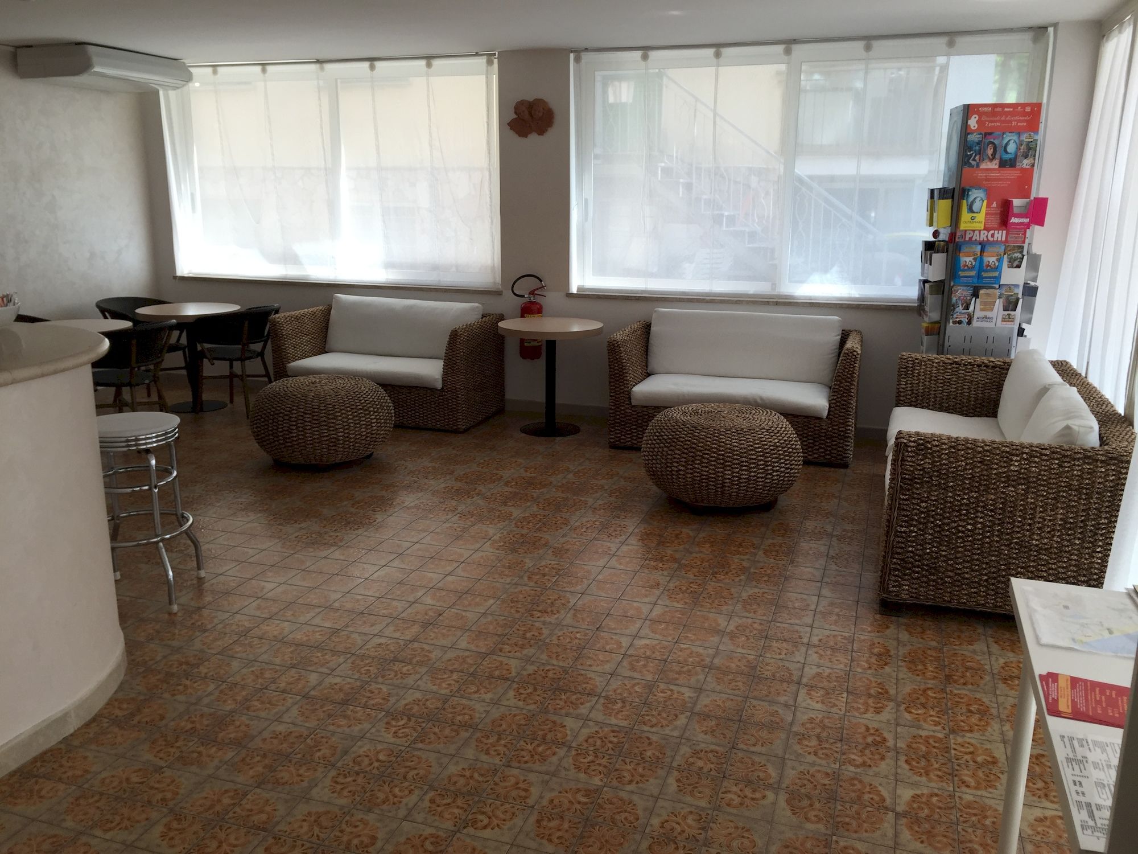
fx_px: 953
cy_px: 427
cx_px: 569
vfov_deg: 48.2
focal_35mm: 29
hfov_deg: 61.7
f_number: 2.2
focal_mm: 4.15
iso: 32
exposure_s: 1/120
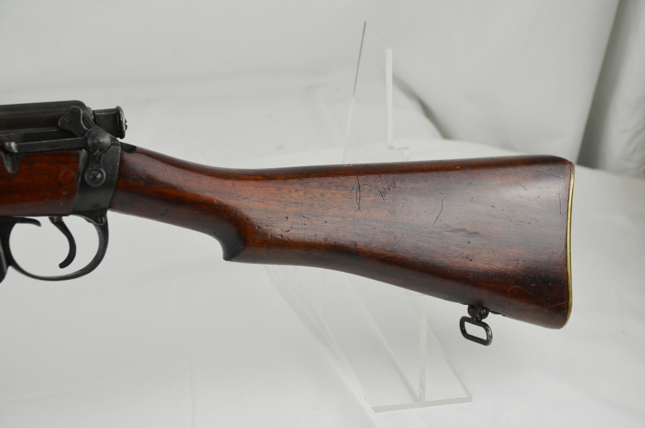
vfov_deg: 17.4
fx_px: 1395
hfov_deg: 26.0
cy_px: 214
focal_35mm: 78
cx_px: 322
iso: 280
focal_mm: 52
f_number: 5.6
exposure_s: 1/125
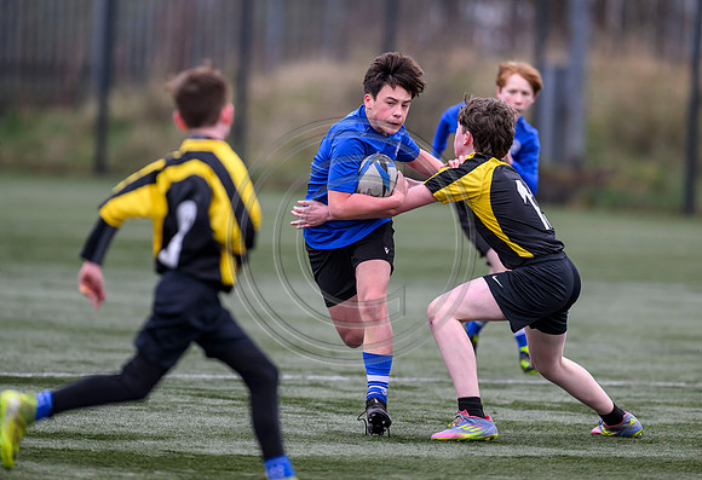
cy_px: 223
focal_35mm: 436
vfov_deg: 3.2
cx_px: 385
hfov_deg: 4.7
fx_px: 8566
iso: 500
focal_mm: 400
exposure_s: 1/1600
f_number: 3.5
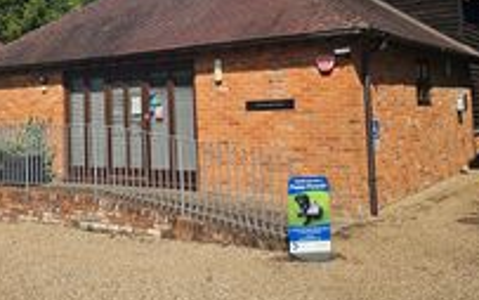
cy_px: 66
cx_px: 156
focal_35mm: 48
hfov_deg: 41.2
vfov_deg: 26.5
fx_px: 627
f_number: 1.7
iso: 10
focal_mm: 6.3
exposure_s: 1/887
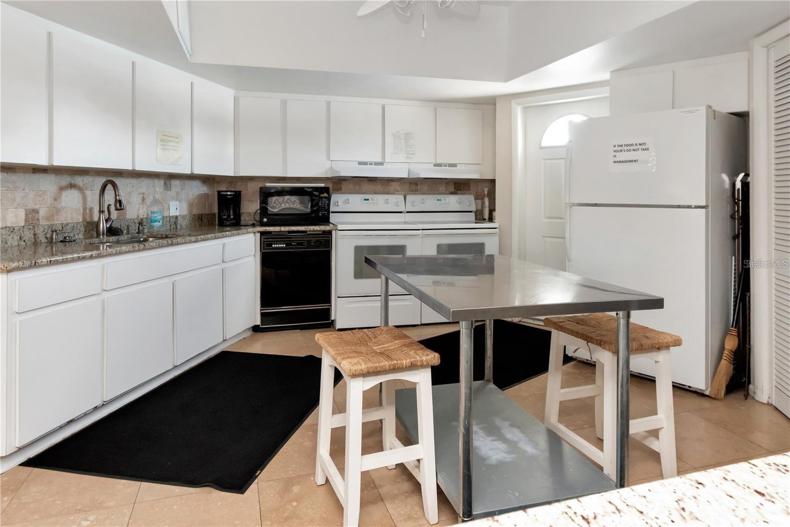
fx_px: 461
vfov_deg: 59.5
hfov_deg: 81.2
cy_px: 264
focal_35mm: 21
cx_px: 395
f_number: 7.1
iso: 1600
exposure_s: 1/15
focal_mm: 14
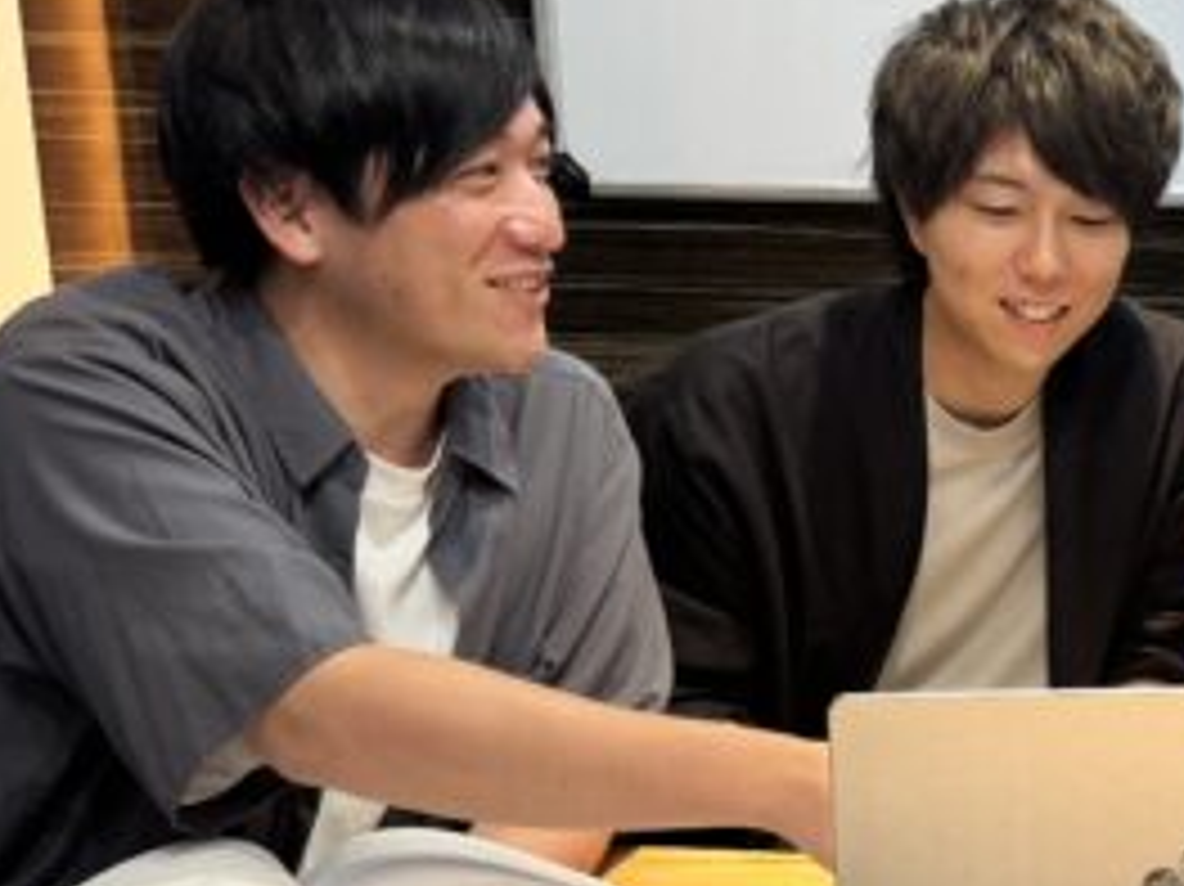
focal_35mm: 70
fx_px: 2393
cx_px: 1324
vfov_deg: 21.0
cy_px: 540
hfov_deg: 25.6
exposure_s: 1/50
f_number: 1.78
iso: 200
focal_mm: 6.76
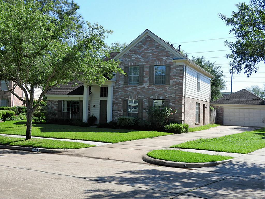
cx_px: 132
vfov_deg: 32.2
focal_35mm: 45
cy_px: 100
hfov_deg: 42.1
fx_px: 344
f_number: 4
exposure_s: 1/640
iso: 100
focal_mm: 8.1
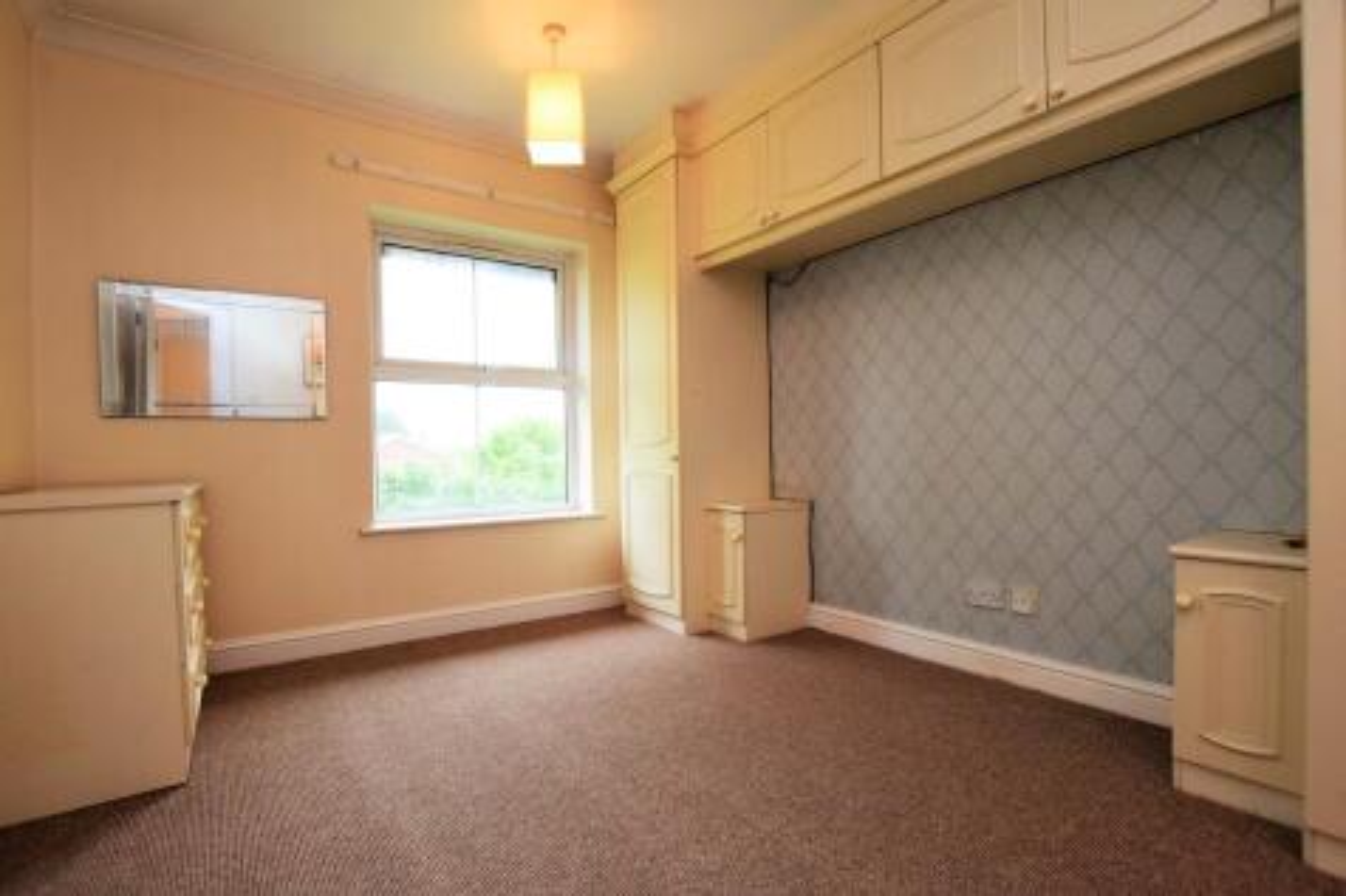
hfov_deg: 100.4
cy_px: 448
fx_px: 561
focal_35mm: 15
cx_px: 673
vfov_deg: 77.3
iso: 560
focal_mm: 10
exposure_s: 1/125
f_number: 5.6
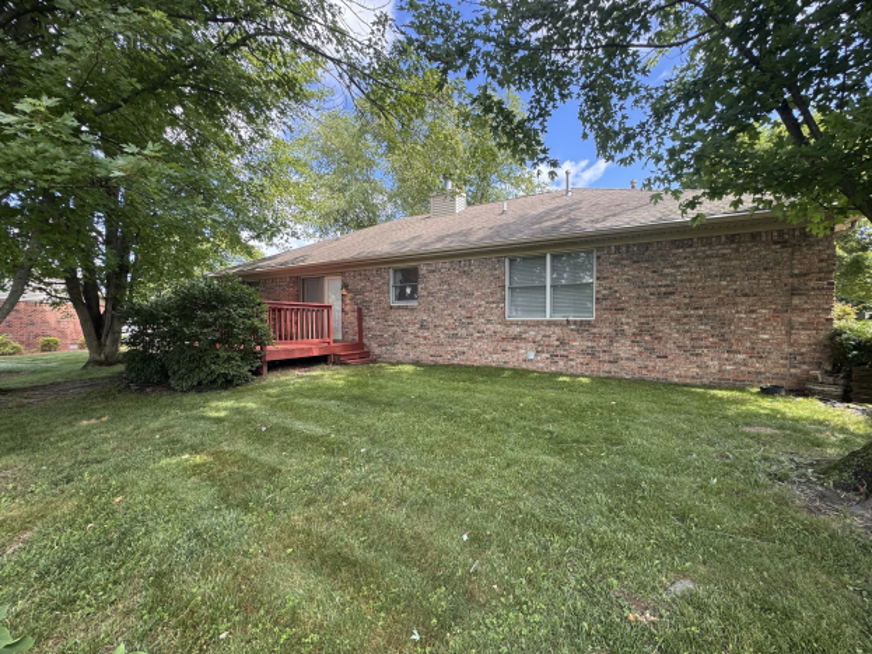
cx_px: 450
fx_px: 378
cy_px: 336
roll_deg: -0.6
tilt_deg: -2.0
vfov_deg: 81.7
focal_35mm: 15
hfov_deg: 98.1
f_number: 2.2
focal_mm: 2.22
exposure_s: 1/137
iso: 40
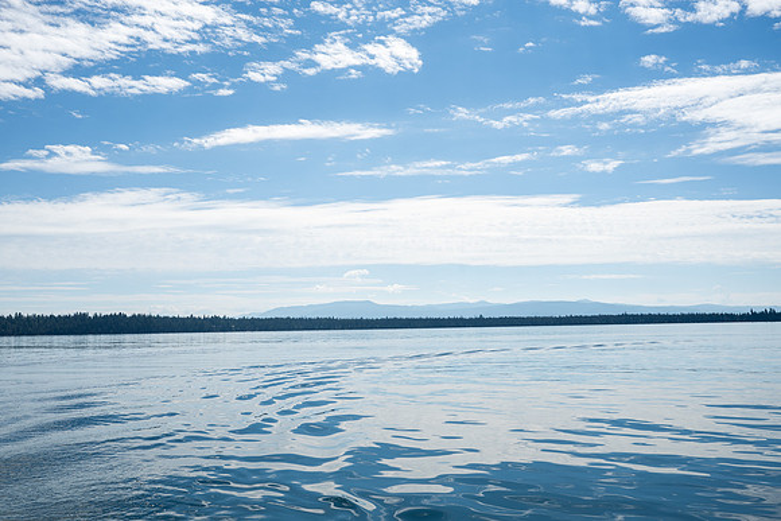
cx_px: 390
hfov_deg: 55.5
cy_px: 260
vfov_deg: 38.7
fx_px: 742
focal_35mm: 34
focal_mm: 33
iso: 100
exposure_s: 1/640
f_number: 7.1
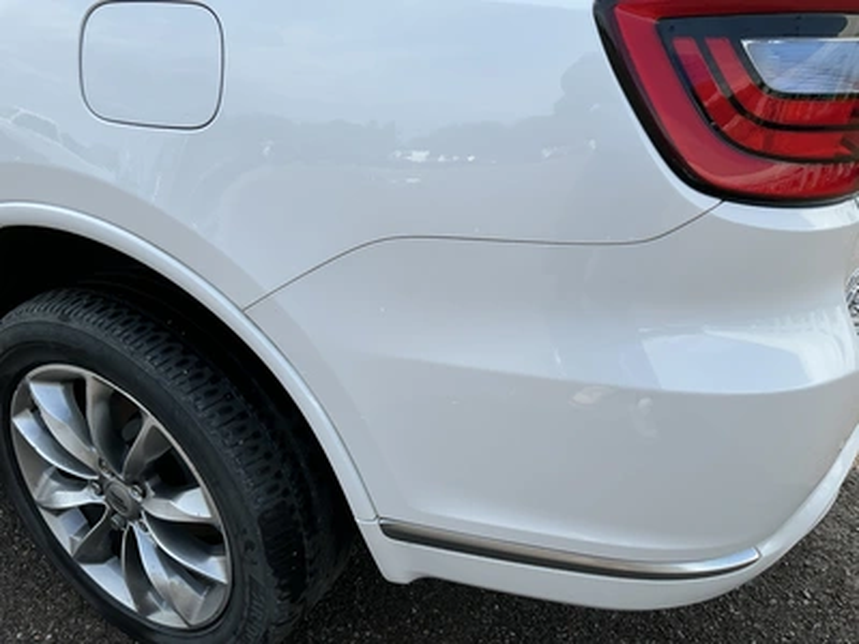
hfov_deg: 63.4
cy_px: 322
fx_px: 695
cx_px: 430
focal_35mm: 28
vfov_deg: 49.7
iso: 25
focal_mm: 3
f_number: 1.8
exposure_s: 1/842
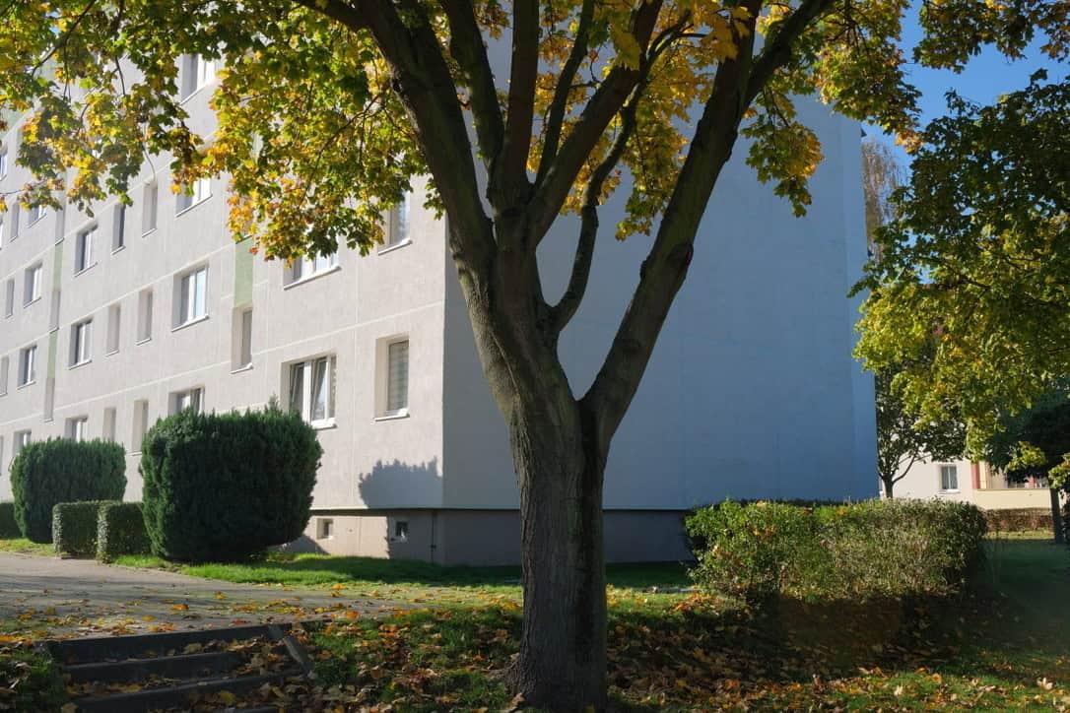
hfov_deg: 54.4
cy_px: 356
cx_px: 535
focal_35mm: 35
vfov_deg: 37.9
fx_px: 1040
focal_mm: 23.3
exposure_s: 1/340
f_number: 7.1
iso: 400
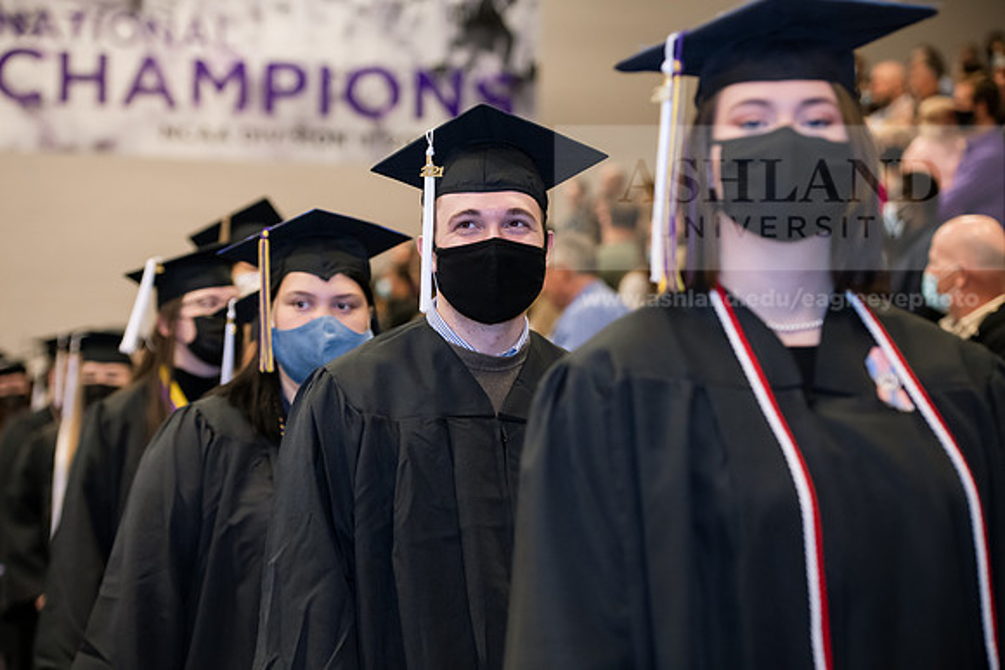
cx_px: 502
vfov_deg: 15.2
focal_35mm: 90
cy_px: 335
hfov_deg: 22.6
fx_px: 2513
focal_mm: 90
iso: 1600
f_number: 3.5
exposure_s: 1/200
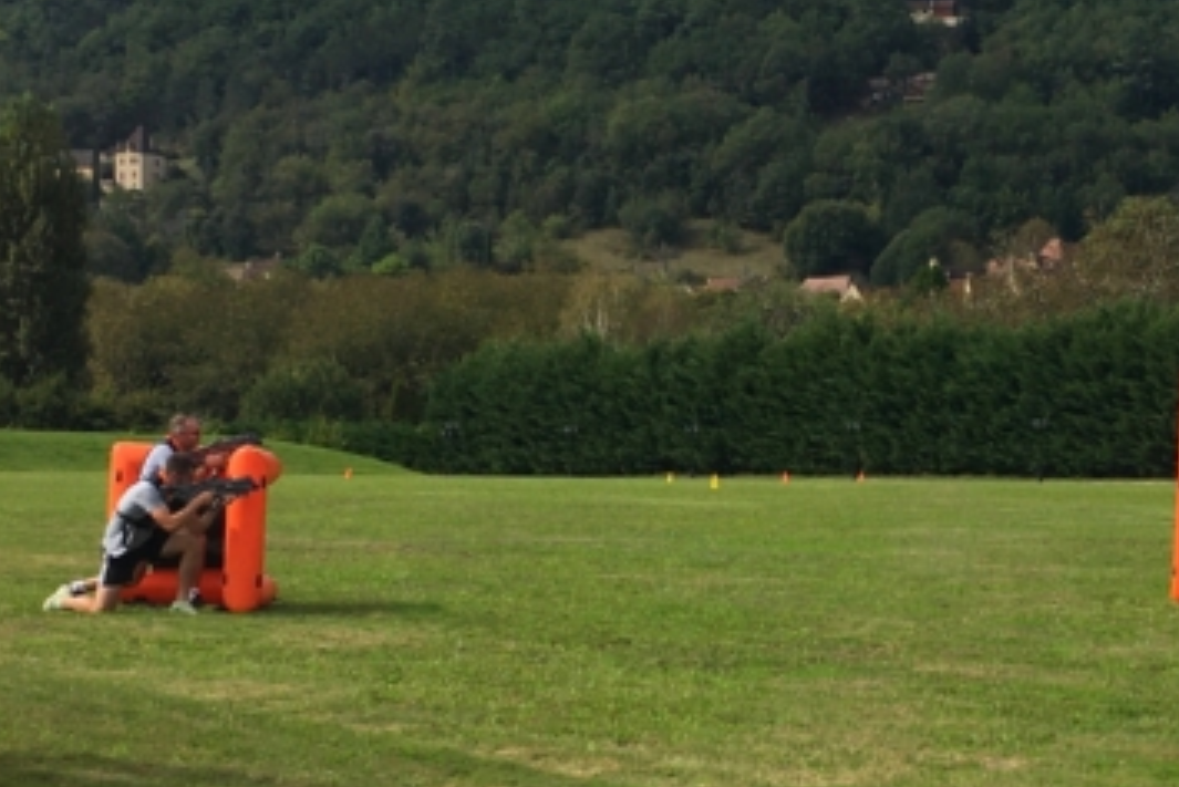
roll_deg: -1.9
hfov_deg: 23.1
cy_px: 598
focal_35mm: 87
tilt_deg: -2.6
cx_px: 930
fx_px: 2850
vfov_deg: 15.6
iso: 25
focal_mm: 4.15
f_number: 2.2
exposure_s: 1/1709
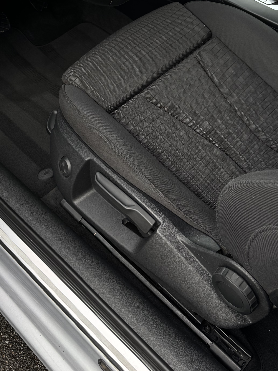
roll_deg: -2.9
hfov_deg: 28.9
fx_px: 535
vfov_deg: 35.9
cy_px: 38
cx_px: 186
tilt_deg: -39.6
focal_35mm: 50
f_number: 1.78
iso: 100
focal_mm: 6.76
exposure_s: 1/168
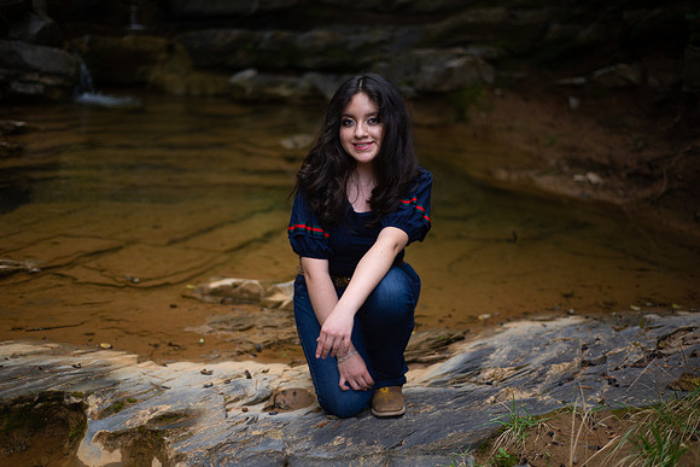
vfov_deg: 27.0
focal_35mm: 50
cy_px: 234
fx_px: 972
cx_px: 350
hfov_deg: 39.6
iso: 400
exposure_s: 1/2000
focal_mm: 50
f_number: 1.8
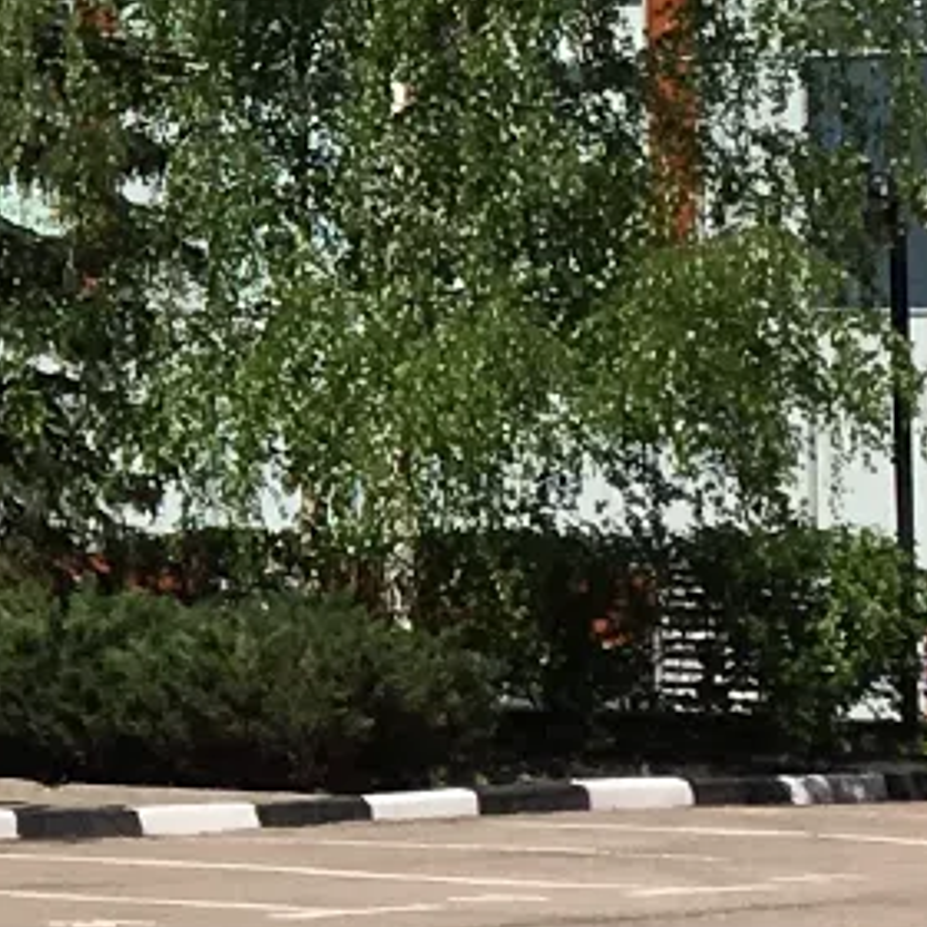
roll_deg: -0.4
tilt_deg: +3.5
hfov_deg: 7.2
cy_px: -228
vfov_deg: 7.9
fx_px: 6665
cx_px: -1778
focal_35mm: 220
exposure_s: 1/2404
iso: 25
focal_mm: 4.15
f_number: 2.2
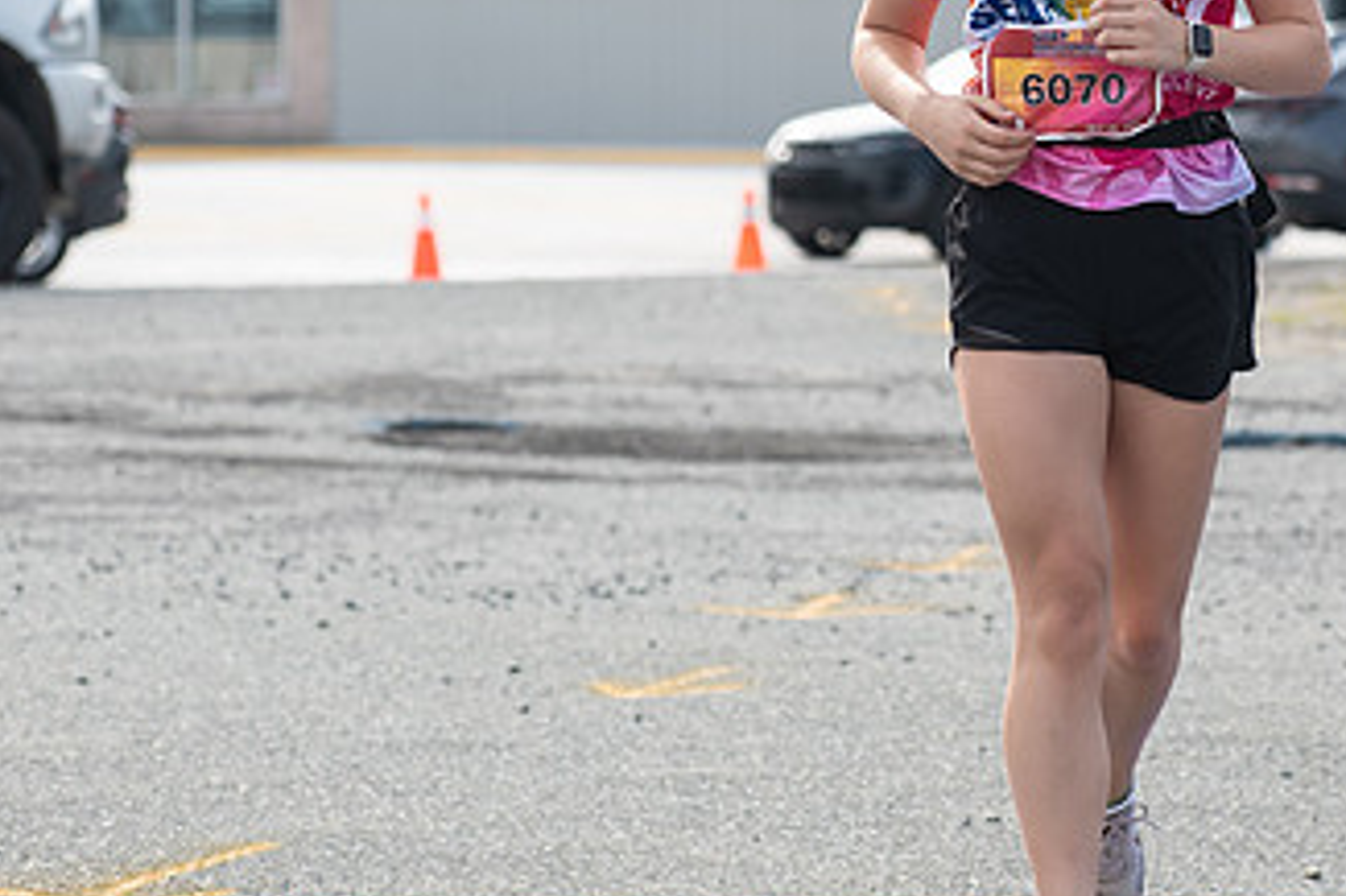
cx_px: 1082
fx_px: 8258
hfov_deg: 9.3
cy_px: 24
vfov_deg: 6.2
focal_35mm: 221
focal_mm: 90
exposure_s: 1/1250
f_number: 4.5
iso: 250
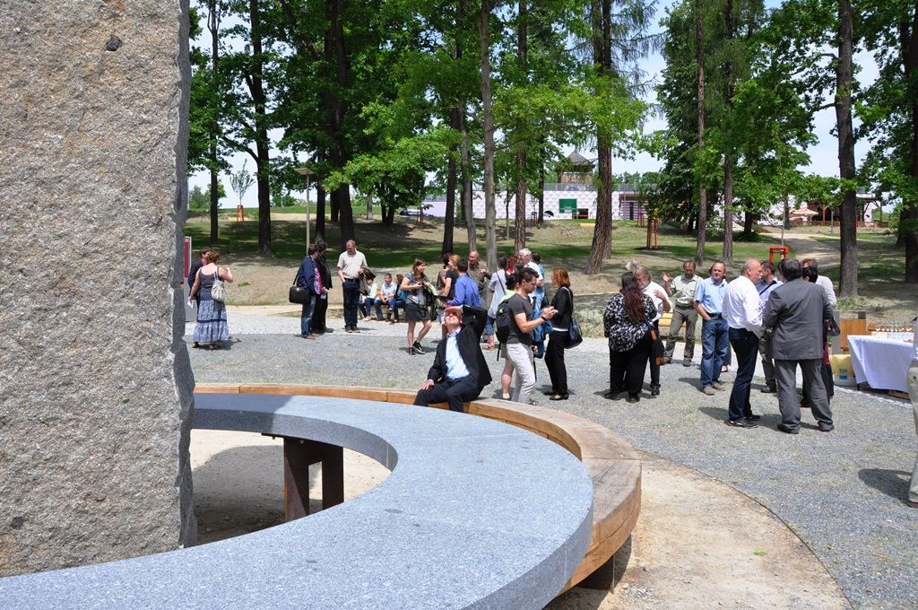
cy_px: 305
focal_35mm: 27
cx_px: 459
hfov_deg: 67.4
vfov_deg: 47.8
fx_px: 688
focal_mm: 18
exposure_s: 1/320
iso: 200
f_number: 9
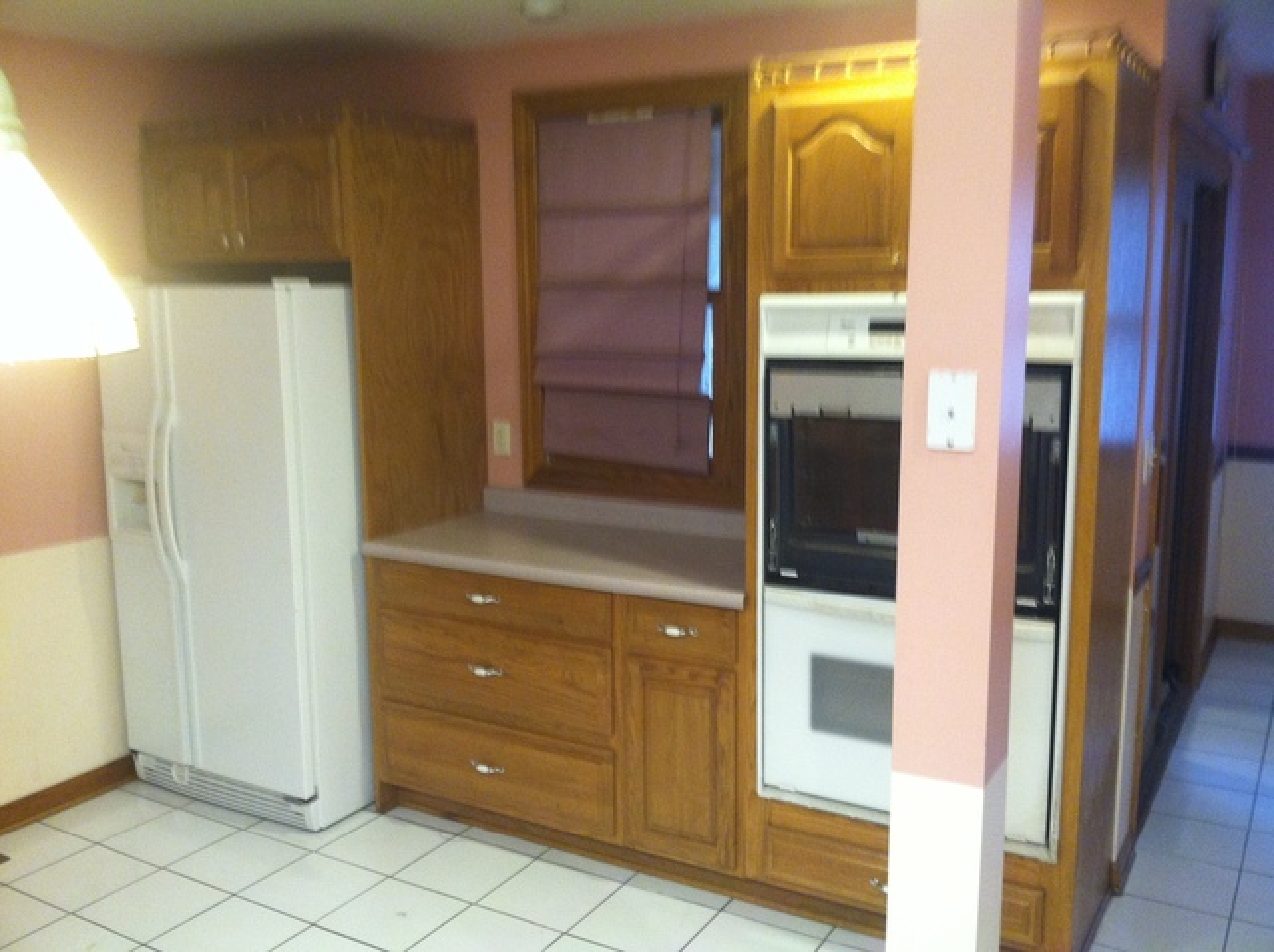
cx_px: 637
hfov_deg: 52.7
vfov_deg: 40.6
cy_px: 476
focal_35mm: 35
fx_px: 1286
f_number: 2.8
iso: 250
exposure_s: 1/15
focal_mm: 3.85
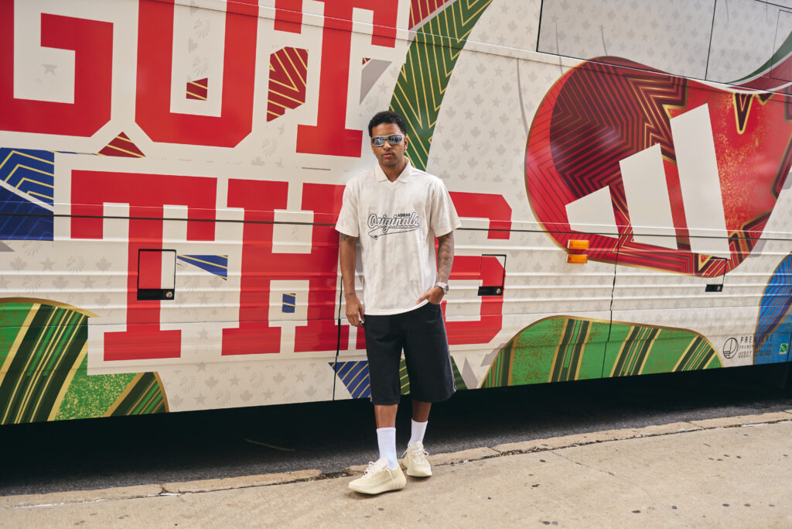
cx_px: 396
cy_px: 264
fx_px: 770
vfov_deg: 37.9
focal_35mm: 35
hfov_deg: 54.4
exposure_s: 1/200
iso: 80
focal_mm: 35
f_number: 2
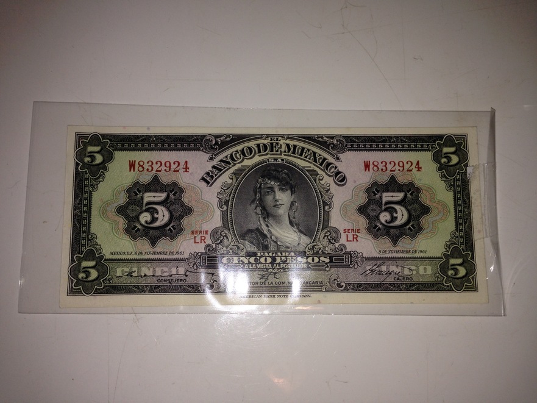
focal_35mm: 33
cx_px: 268
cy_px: 202
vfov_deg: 43.0
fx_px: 512
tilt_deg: -82.7
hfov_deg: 55.3
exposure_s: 1/213
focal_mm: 4.12
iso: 50
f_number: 2.4
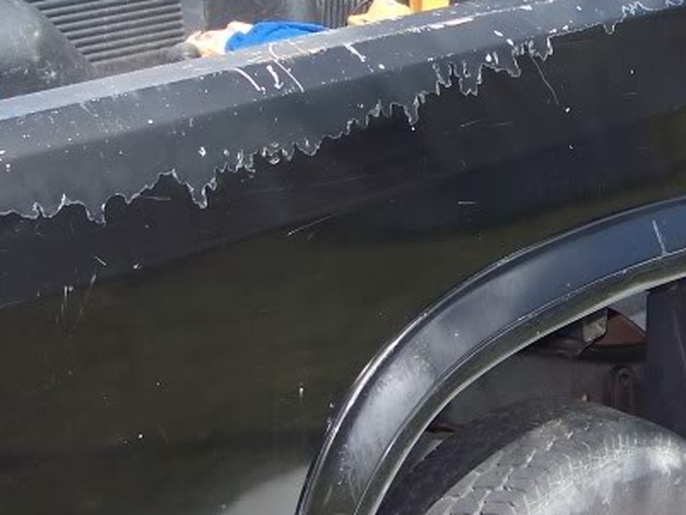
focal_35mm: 92
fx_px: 1824
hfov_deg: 20.9
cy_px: 228
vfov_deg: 16.1
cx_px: 595
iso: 64
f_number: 2.8
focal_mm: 5.9
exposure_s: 1/400
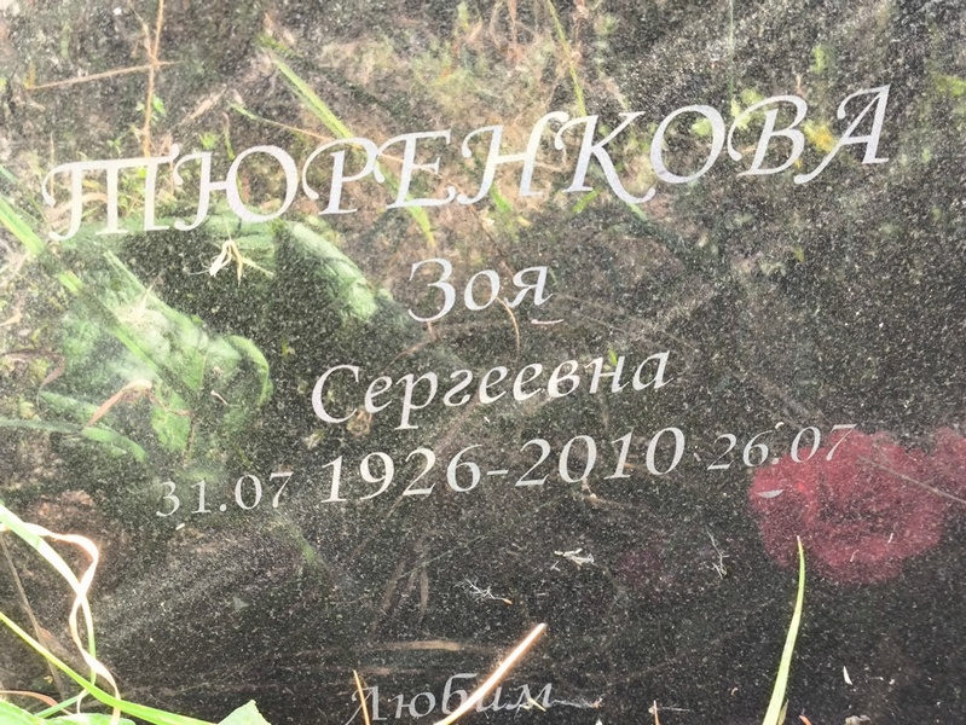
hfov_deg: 38.2
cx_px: 483
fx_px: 1396
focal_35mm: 50
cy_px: 362
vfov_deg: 29.1
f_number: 1.7
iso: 100
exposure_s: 1/60
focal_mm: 4.71
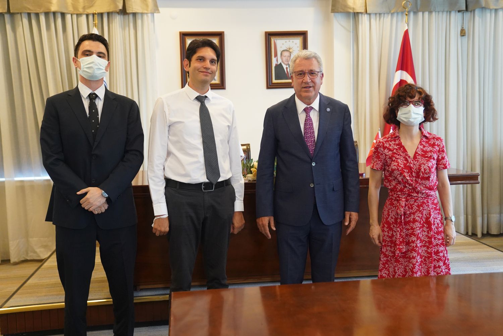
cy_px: 168
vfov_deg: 35.1
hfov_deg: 50.7
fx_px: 531
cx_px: 252
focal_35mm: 38
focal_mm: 38
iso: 5000
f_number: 3.2
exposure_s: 1/200
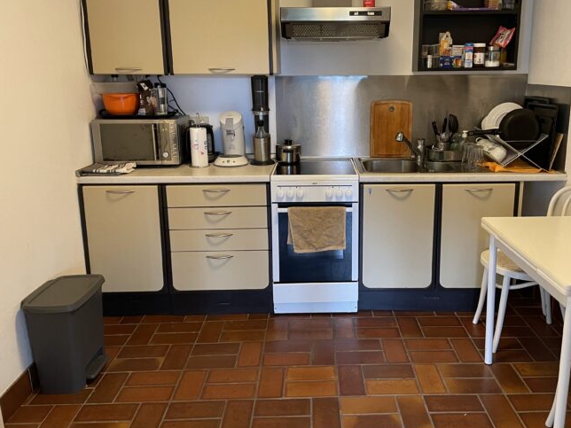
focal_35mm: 31
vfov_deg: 45.3
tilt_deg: -11.6
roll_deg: +0.5
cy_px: 182
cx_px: 331
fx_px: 511
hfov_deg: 58.1
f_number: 1.6
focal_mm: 4.2
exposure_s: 1/50
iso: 320
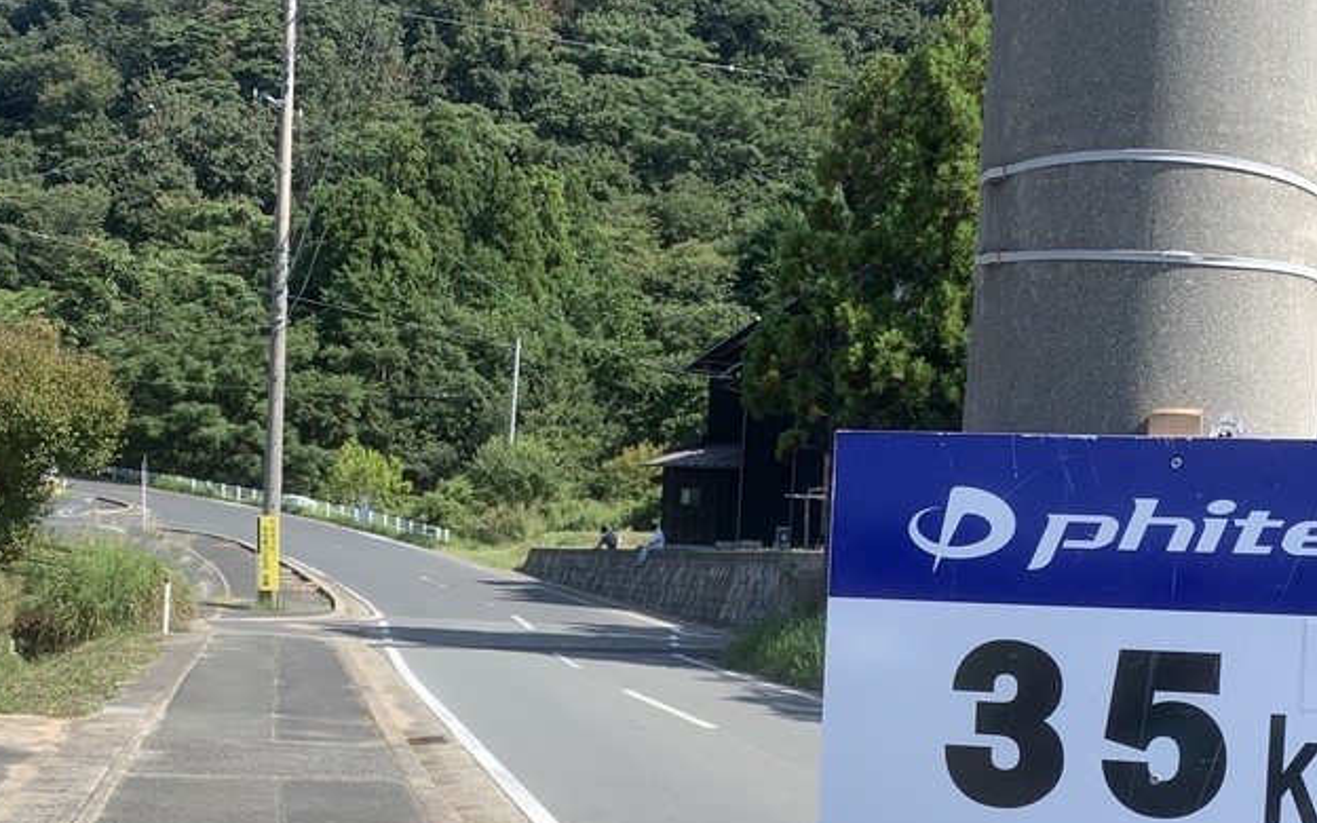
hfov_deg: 38.1
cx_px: 730
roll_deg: -2.8
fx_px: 1902
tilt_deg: -3.9
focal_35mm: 53
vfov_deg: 23.9
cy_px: 707
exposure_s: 1/1282
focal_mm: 4.25
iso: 25
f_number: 1.8
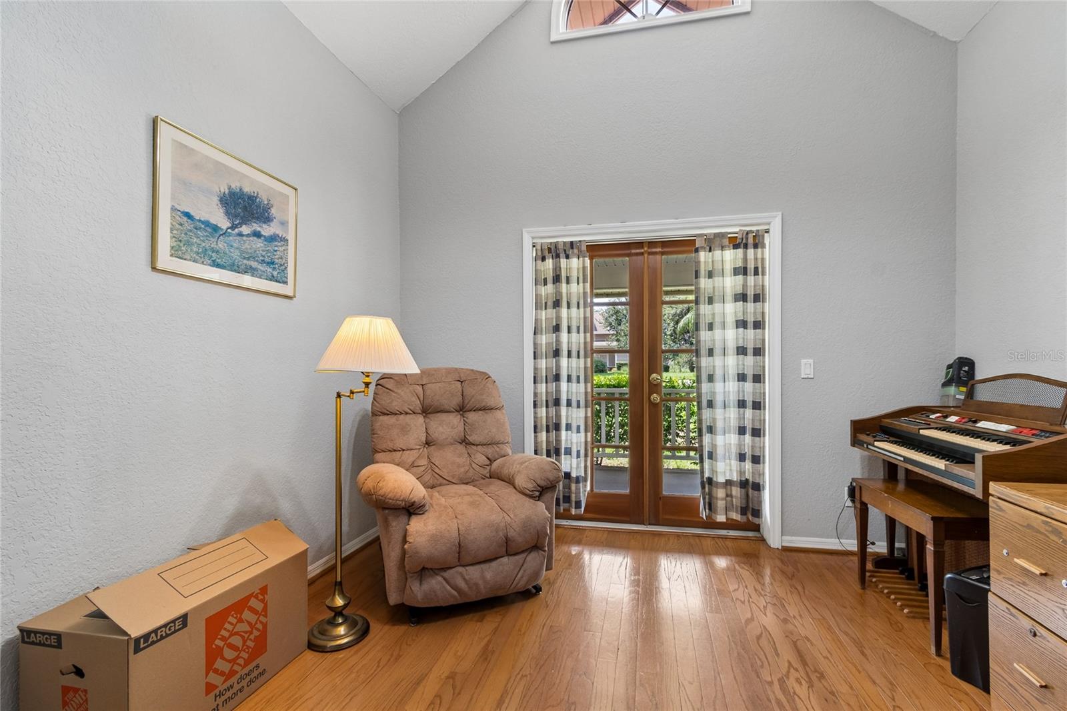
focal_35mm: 15
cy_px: 356
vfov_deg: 77.3
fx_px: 444
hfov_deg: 100.4
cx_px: 534
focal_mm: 10
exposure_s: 1/6
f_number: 7.1
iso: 100
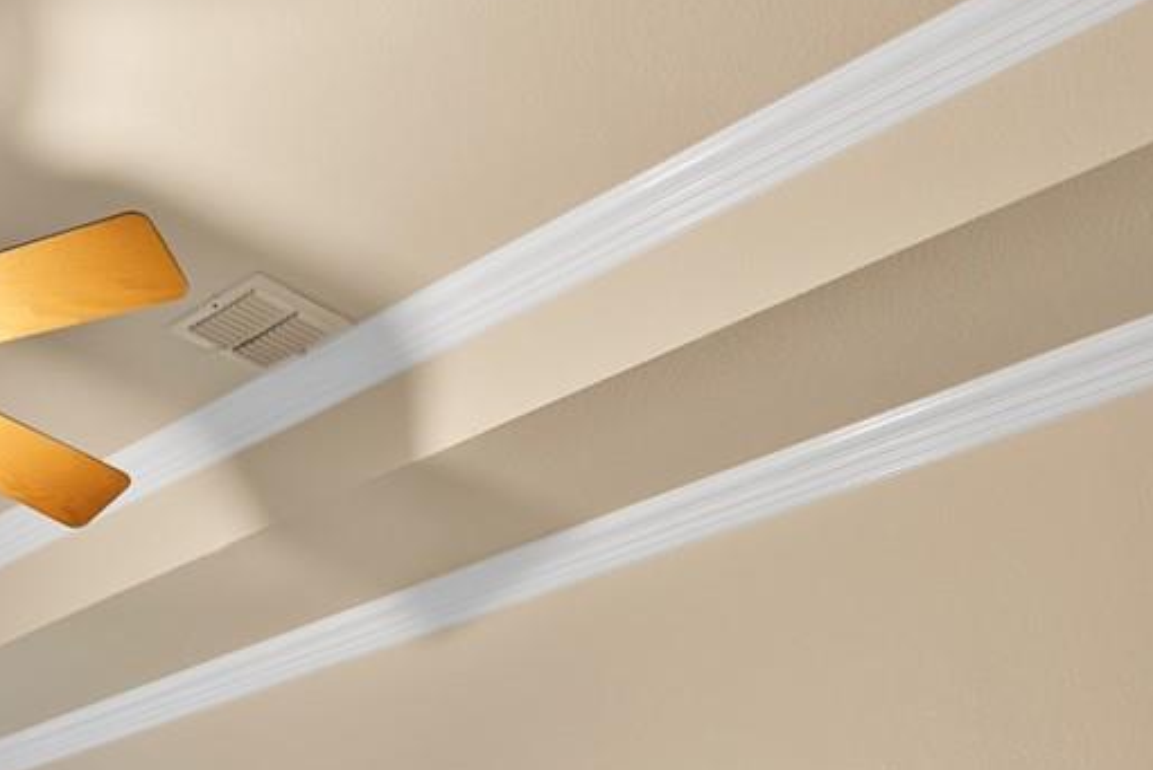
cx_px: -2
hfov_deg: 37.4
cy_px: 1219
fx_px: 1506
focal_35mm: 47
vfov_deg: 22.4
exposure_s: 3.2
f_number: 9
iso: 640
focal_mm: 12
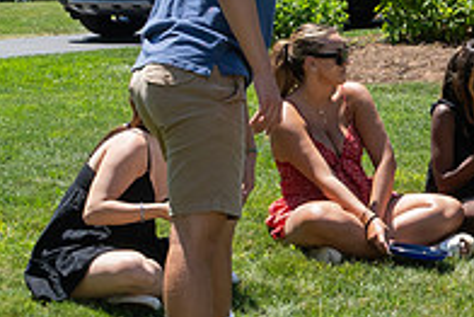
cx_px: 591
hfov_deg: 12.9
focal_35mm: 155
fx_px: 2042
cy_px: 165
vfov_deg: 8.9
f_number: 8
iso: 640
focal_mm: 26
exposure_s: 1/800
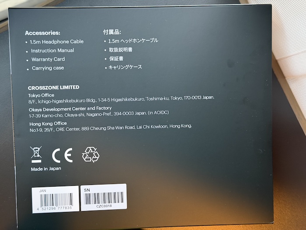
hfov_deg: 39.7
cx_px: 153
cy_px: 115
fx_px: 424
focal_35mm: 48
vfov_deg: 30.3
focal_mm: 6.76
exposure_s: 1/33
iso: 400
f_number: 1.78
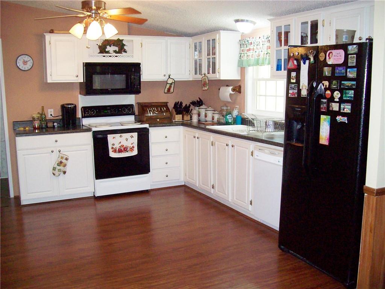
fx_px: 400
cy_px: 144
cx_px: 192
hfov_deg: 51.4
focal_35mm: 36
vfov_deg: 39.7
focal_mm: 6
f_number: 2.7
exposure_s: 1/64
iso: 200
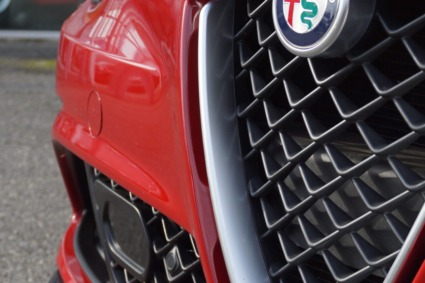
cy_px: 191
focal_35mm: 82
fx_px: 967
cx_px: 243
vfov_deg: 16.6
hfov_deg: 24.8
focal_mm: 27
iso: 100
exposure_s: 1/200
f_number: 5
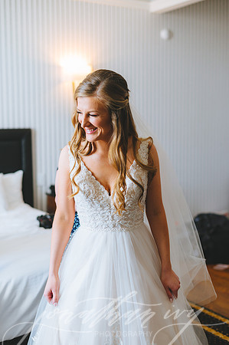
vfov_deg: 39.6
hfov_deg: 26.9
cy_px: 172
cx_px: 114
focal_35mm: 50
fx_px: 478
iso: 250
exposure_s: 1/125
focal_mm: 50
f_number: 2.2
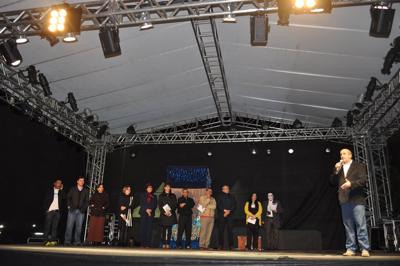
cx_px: 200
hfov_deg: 62.0
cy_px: 133
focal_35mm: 30
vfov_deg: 43.5
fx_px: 333
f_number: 3.8
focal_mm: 20
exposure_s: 1/60
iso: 640
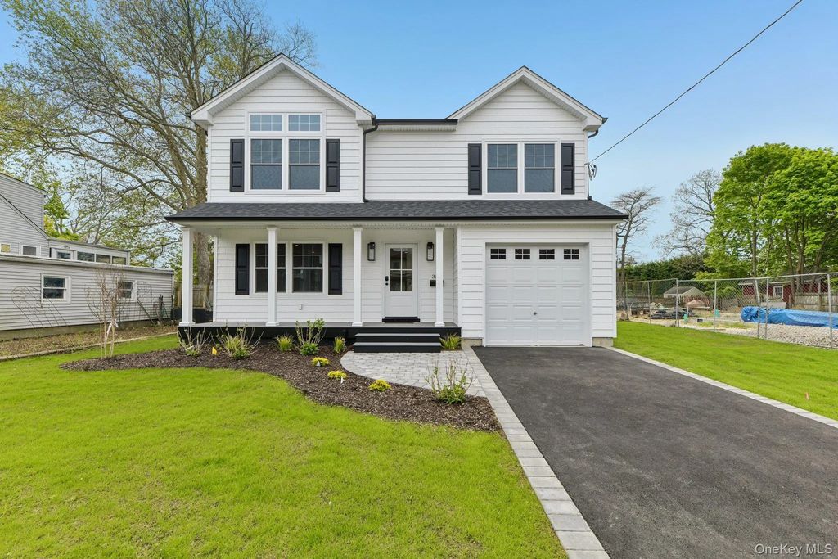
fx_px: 349
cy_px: 280
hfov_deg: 100.4
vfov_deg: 77.3
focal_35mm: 15
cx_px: 419
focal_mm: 15
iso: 200
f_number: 9
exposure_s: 1/400
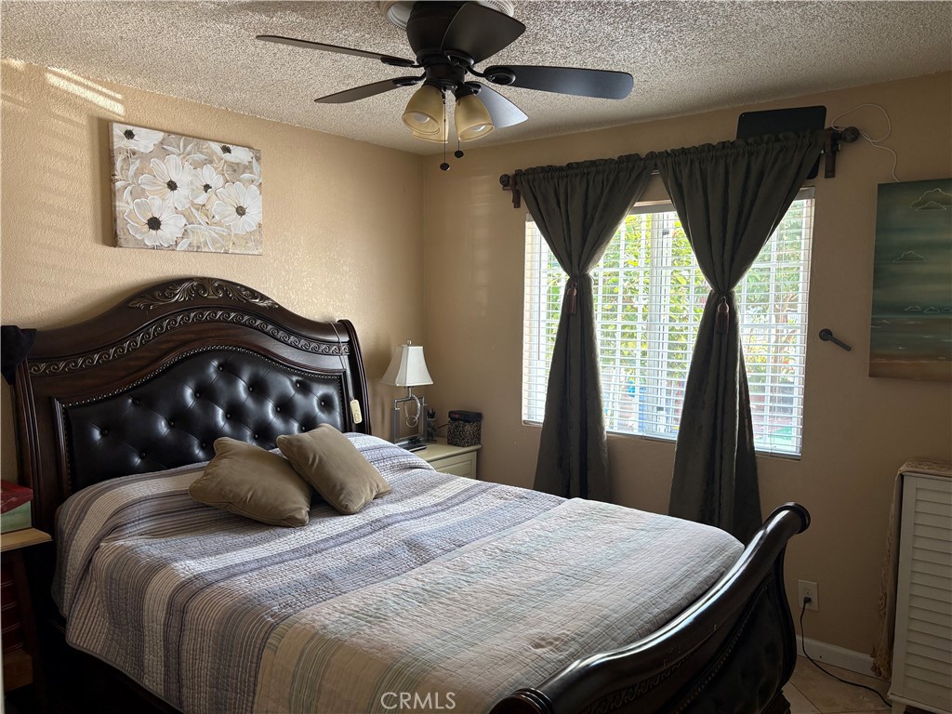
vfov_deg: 53.1
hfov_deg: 67.3
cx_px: 476
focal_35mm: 26
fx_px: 715
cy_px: 357
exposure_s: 1/105
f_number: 1.6
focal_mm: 5.96
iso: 125
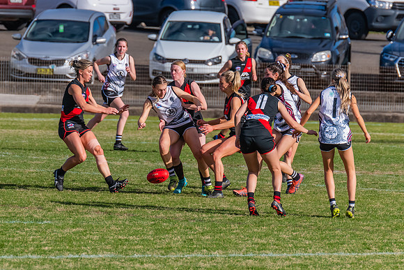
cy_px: 141
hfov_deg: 3.0
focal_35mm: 692
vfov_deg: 2.0
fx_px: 7770
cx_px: 146
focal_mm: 420
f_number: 8
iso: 800
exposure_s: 1/2000
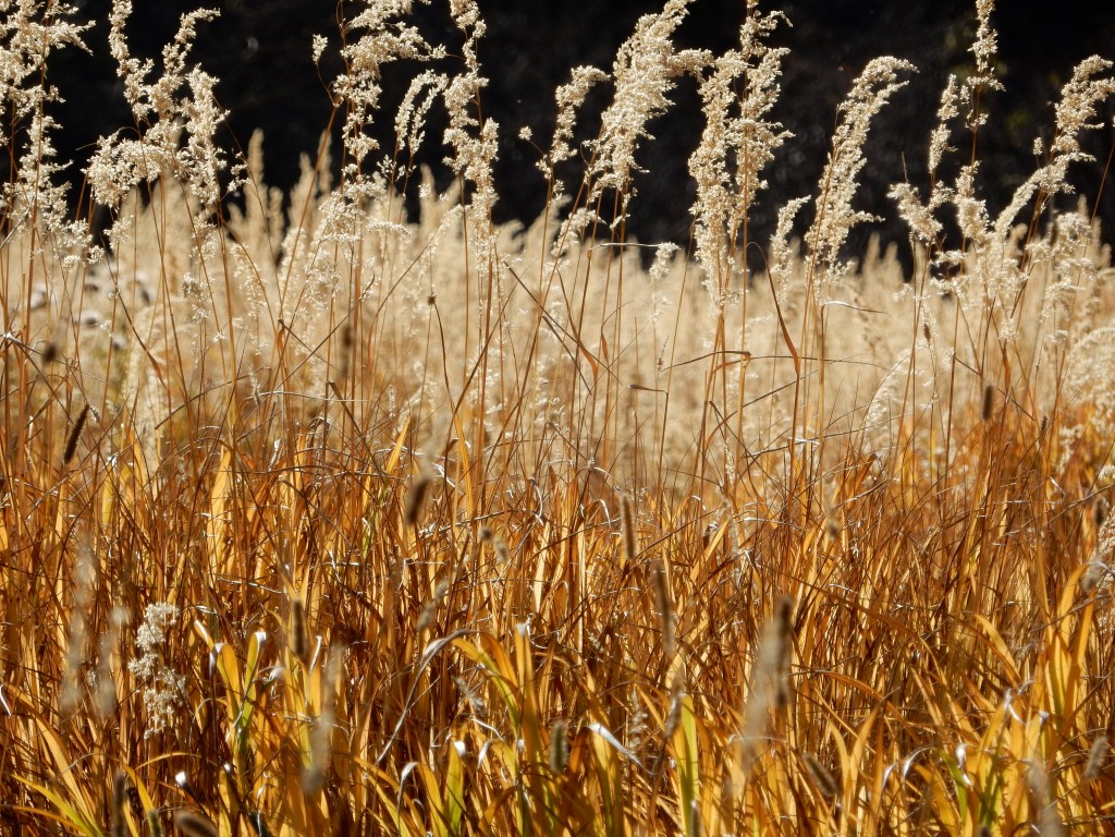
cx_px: 558
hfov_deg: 5.2
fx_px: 12240
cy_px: 418
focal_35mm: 380
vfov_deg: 3.9
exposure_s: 1/500
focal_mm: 67.8
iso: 125
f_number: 6.3
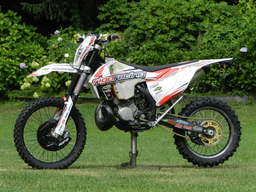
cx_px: 128
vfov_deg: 6.9
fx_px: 1590
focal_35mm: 215
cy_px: 96
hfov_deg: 9.2
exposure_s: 1/500
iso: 160
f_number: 5.6
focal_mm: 38.2
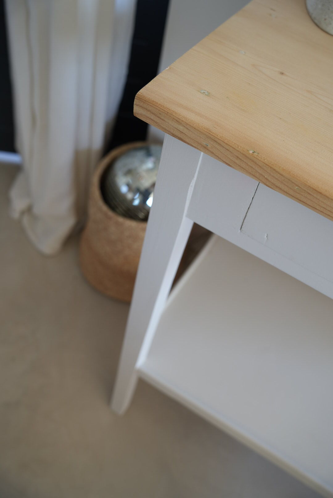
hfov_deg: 33.3
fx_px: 557
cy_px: 249
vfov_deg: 48.2
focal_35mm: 40
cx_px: 166
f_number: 4
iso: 200
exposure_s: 1/20
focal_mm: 40.2
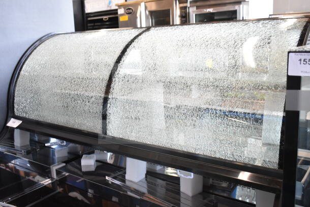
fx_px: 310
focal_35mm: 36
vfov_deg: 36.9
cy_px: 104
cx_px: 155
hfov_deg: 53.1
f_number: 3.8
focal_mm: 24
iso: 1600
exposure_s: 1/60
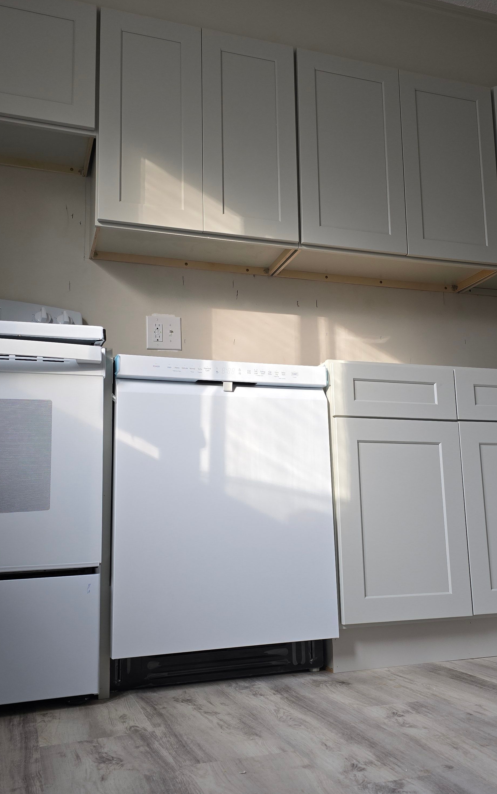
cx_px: 281
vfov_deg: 58.1
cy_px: 396
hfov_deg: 38.3
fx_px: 715
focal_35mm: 33
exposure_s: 1/120
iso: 64
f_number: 1.7
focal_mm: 6.3
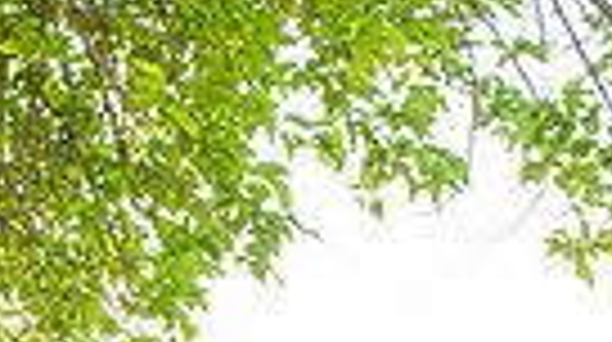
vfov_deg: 8.4
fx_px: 2106
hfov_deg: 15.8
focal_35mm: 130
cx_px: -171
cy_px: 862
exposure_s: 1/200
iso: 500
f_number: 6.3
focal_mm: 29
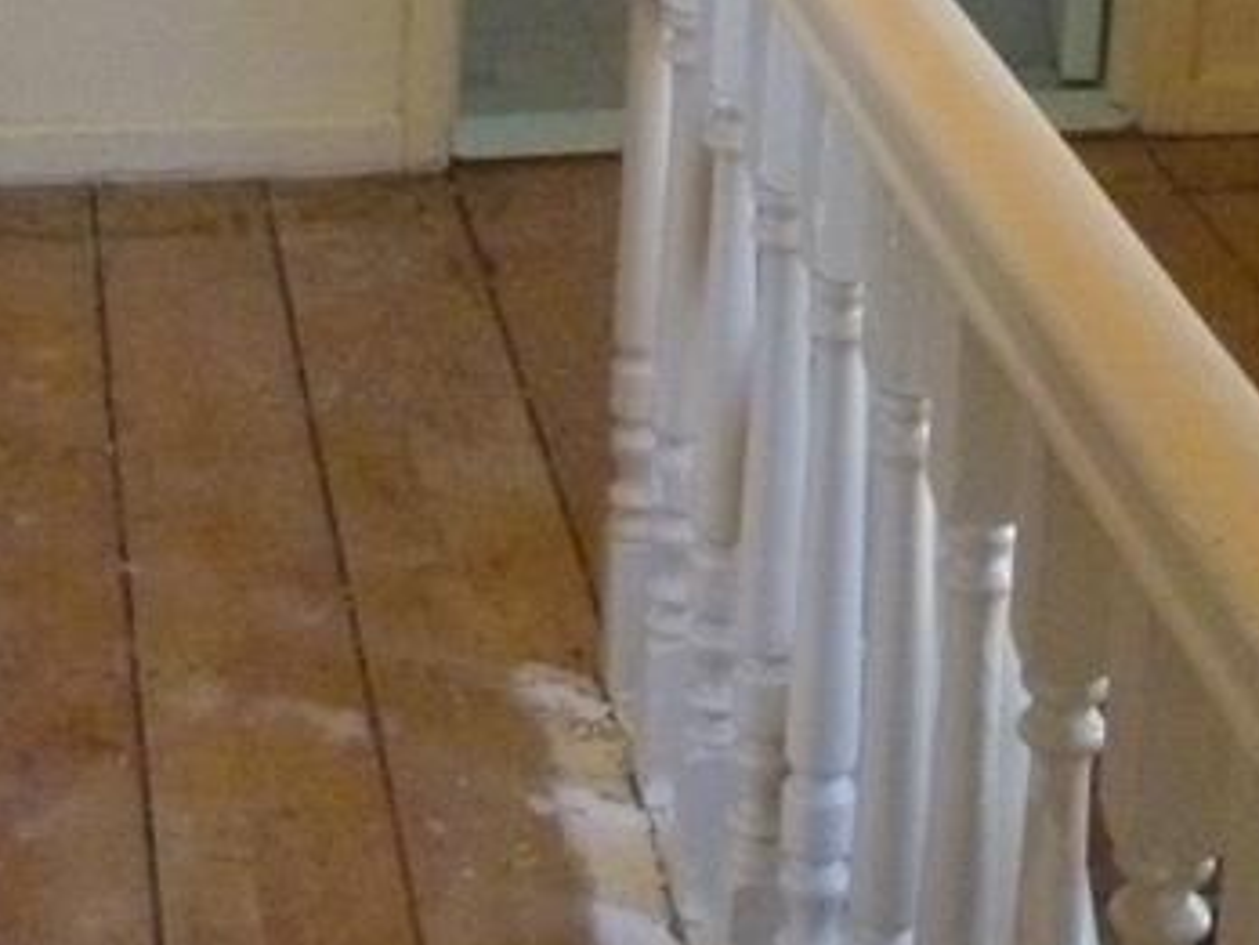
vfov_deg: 13.6
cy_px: -413
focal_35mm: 103
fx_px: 3746
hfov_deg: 18.9
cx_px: 217
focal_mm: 6.3
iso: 800
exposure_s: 1/40
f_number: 3.5
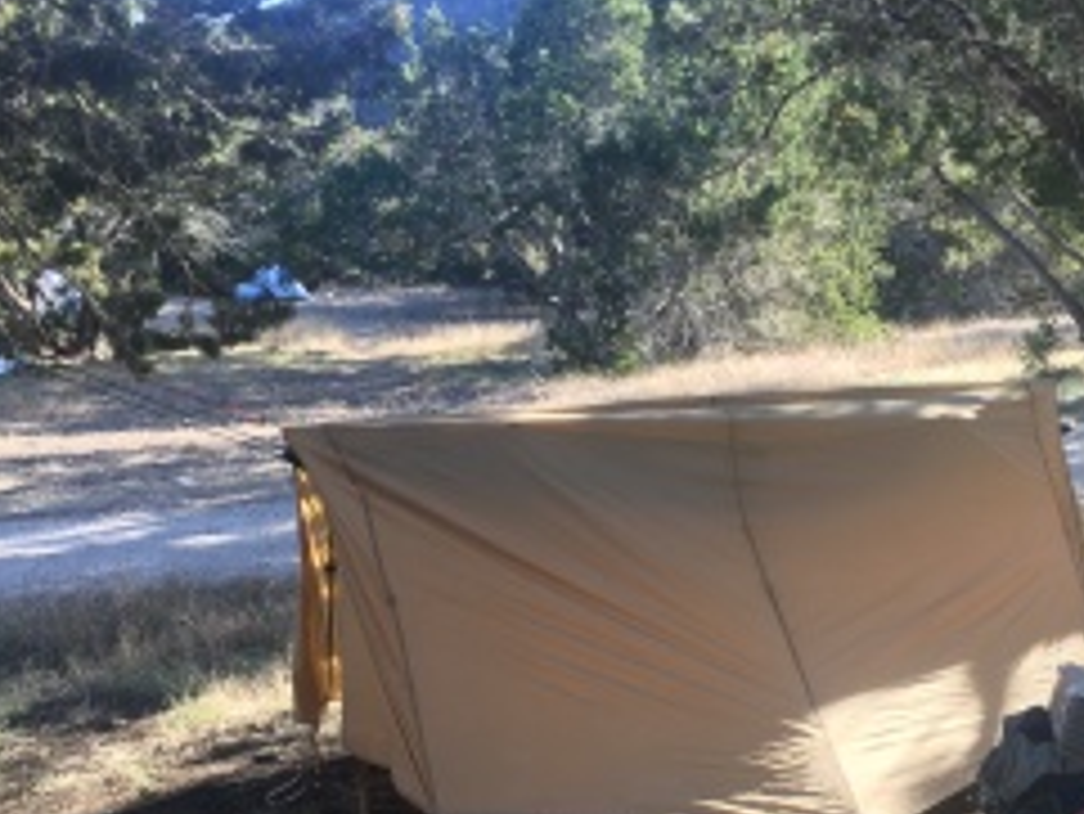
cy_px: 598
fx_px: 1379
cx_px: 706
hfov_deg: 42.5
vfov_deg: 32.4
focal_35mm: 44
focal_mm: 4.15
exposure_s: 1/120
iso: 25
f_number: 2.2
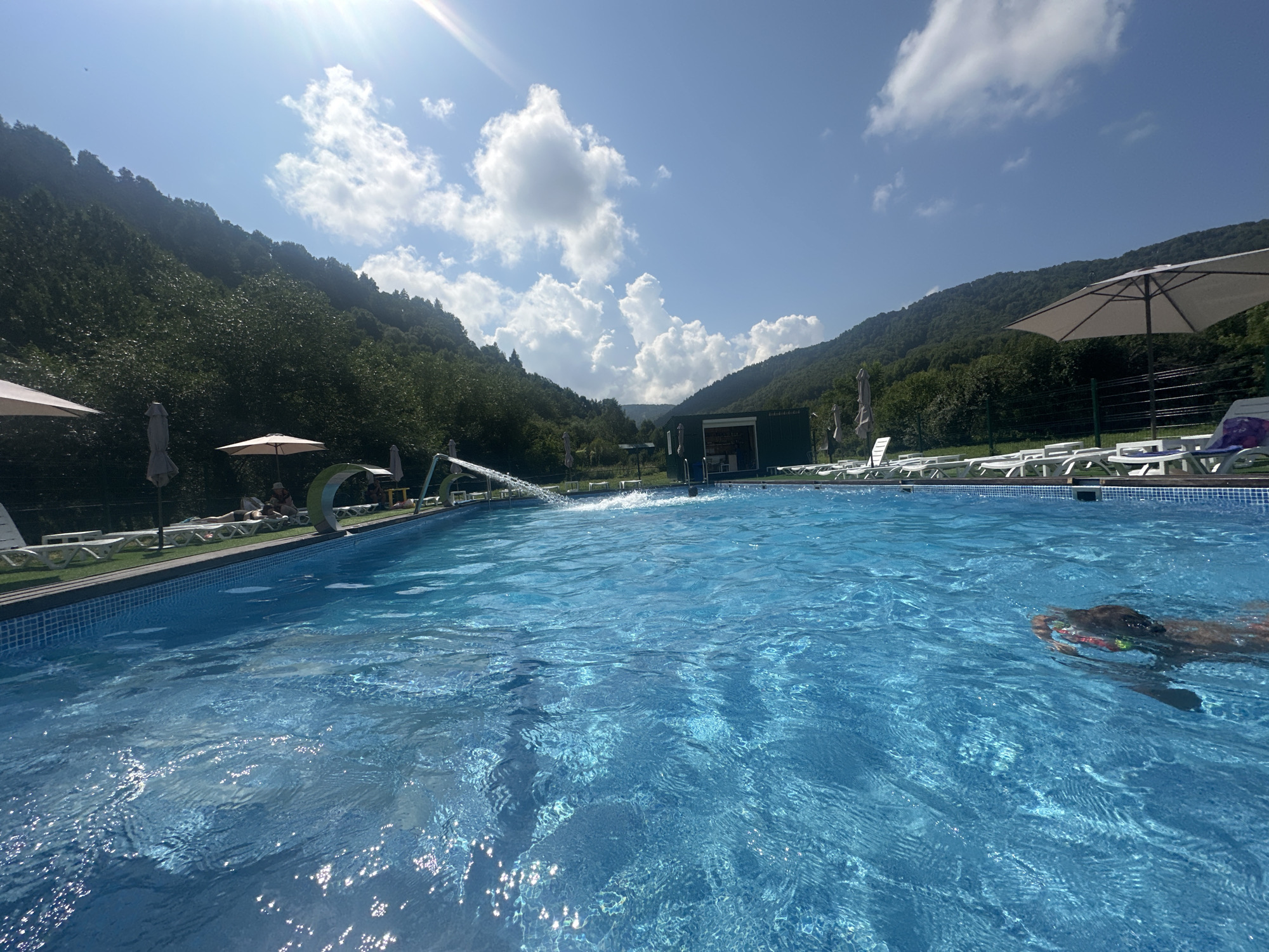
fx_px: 513
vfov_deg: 85.7
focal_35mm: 14
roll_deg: +3.9
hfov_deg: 102.1
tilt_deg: -0.9
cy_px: 476
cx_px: 634
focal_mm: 2.22
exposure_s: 1/4132
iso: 40
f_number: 2.2
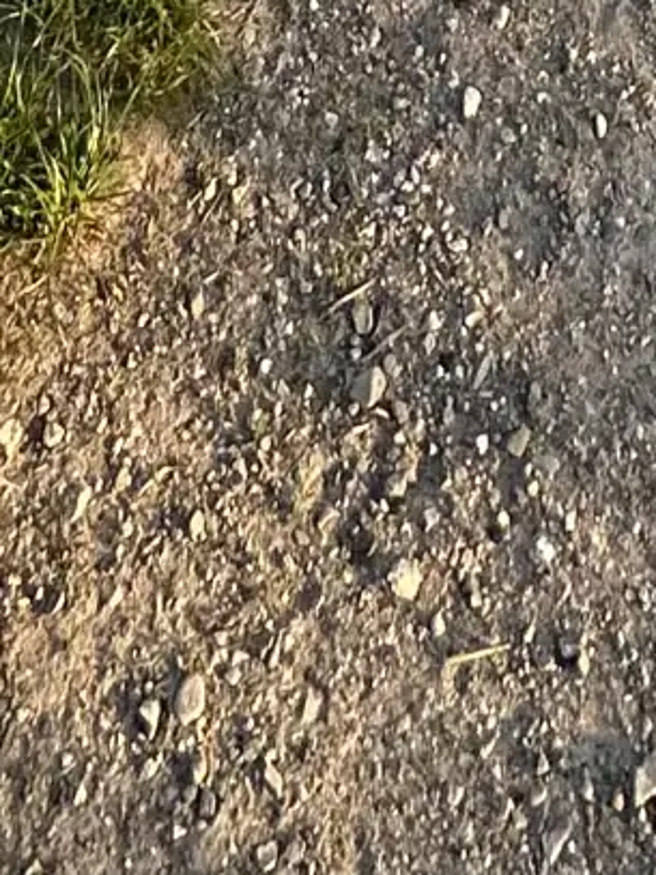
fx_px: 2225
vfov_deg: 11.0
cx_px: 723
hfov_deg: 16.3
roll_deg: +1.0
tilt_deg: -10.0
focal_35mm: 88
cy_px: -1857
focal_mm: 2.22
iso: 40
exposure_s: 1/606
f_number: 2.2
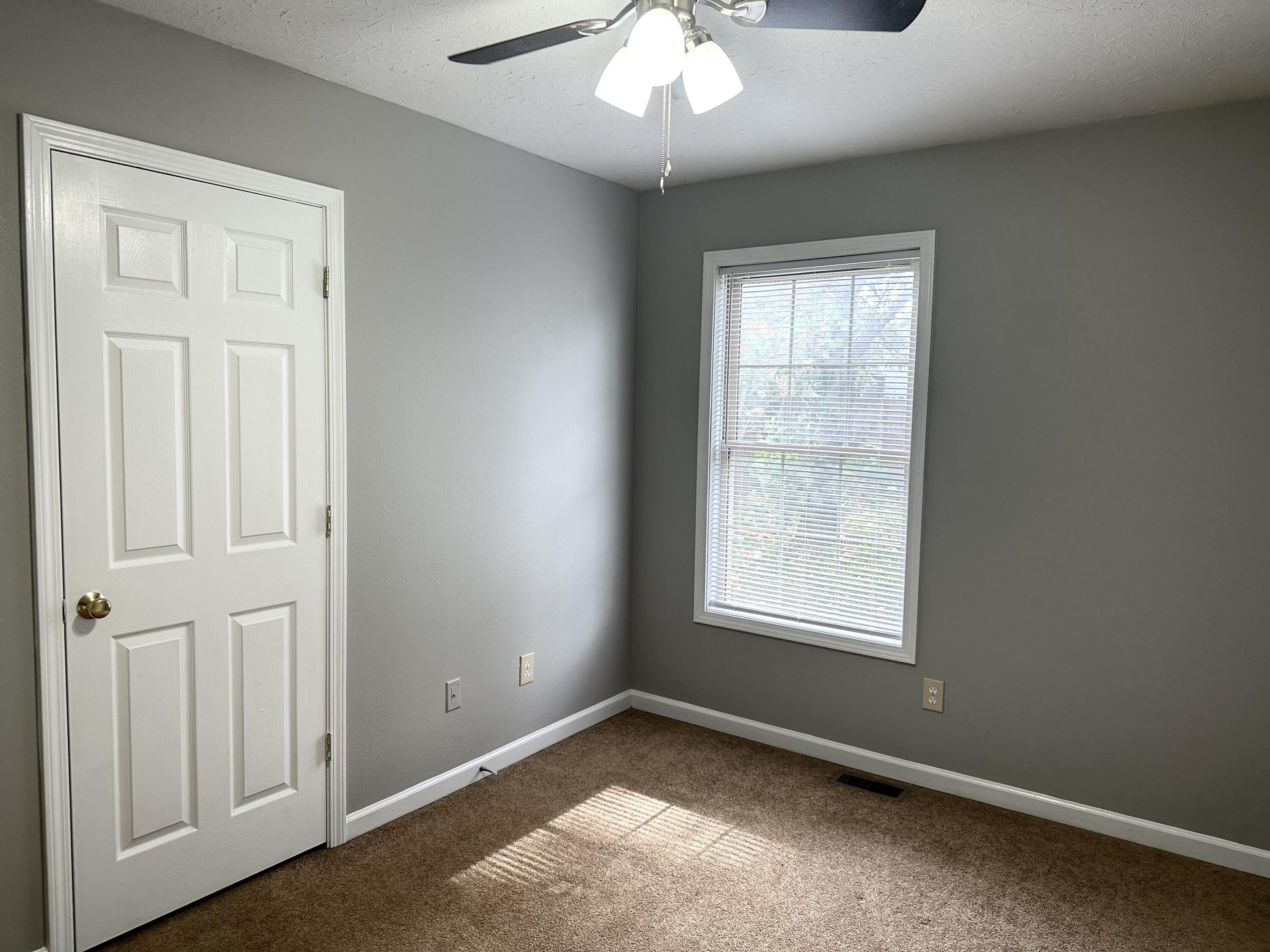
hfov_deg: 71.6
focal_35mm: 24
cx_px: 635
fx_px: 881
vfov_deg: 56.8
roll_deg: -1.7
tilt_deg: -4.2
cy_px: 476
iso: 125
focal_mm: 6.86
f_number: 1.78
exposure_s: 1/120
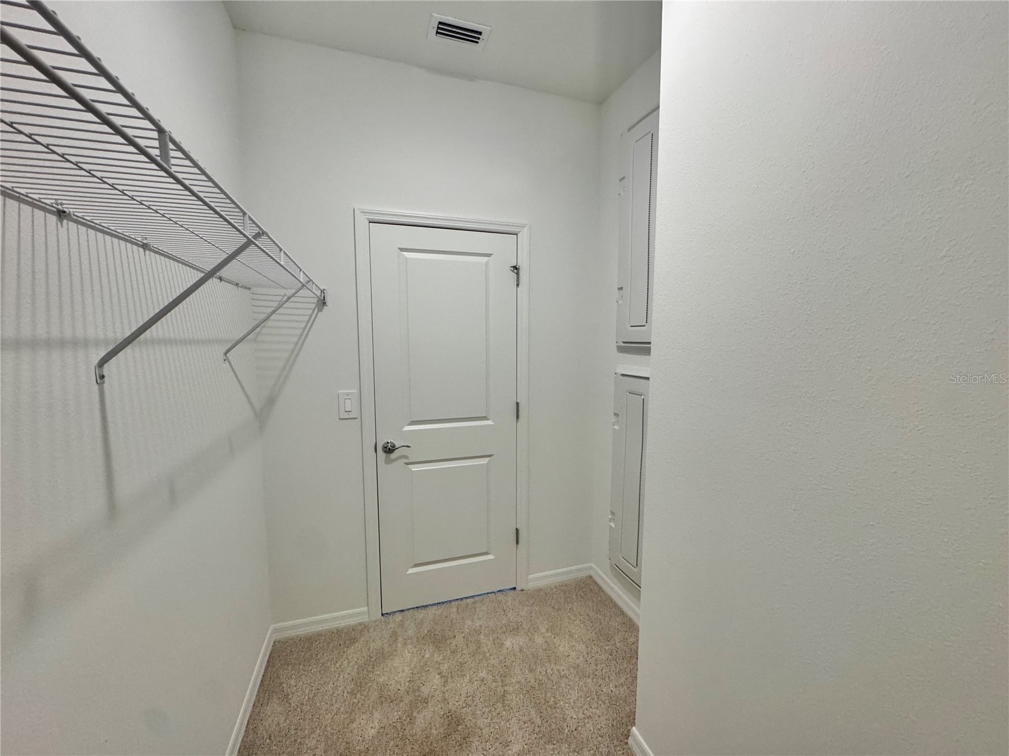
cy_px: 378
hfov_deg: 102.1
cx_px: 504
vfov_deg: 85.7
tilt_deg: -5.8
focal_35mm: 14
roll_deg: -0.1
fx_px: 408
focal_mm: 2.22
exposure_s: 1/120
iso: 250
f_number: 2.2
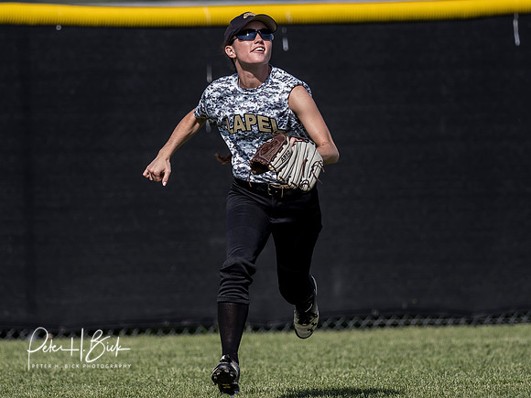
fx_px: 11027
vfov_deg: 2.1
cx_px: 229
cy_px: 188
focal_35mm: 719
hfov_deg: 2.8
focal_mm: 300
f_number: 4
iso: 500
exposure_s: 1/2000
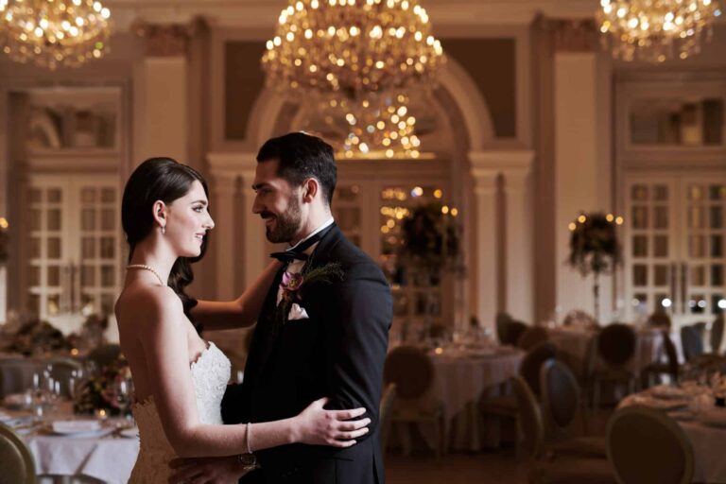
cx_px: 363
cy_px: 242
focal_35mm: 50
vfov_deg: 27.0
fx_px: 1008
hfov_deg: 39.6
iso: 100
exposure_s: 1/200
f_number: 2.8
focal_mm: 50
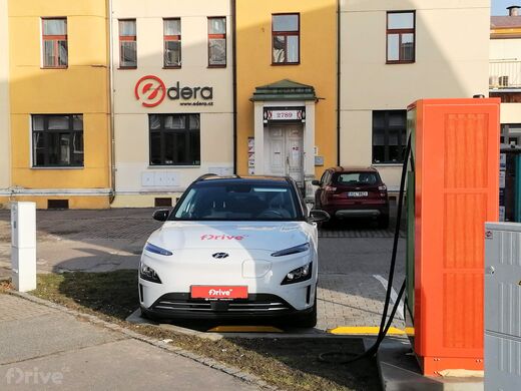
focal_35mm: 49
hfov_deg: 38.9
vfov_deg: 29.7
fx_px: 737
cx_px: 260
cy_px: 196
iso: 50
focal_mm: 5.3
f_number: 1.8
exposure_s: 1/1468
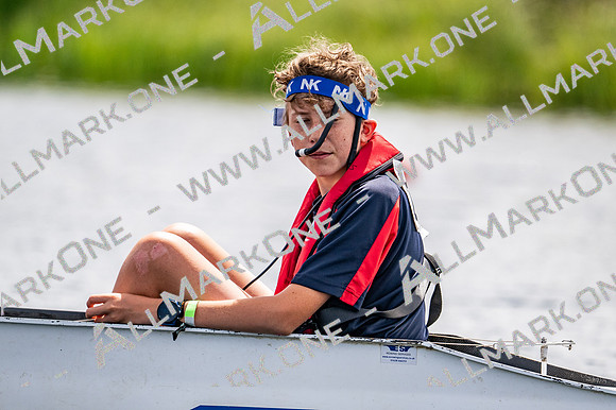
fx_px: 10260
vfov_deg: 2.3
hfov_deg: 3.4
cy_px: 205
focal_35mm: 600
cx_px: 308
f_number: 4.5
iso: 280
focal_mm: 400
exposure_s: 1/2500
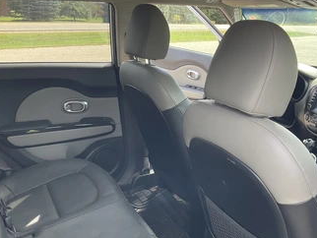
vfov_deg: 39.7
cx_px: 187
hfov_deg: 51.0
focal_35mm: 36
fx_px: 330
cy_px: 120
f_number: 1.8
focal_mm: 3
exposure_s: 1/122
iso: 25
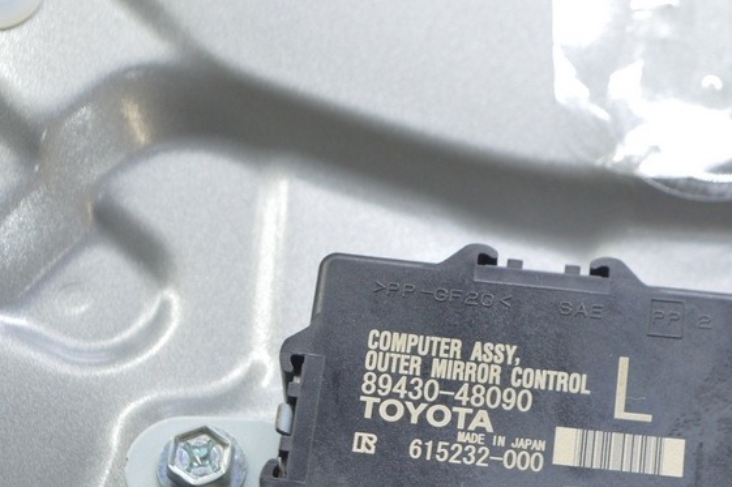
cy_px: 368
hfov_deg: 17.7
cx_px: 557
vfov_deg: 11.9
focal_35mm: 115
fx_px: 2336
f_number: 5.6
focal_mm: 42
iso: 400
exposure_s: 1/20
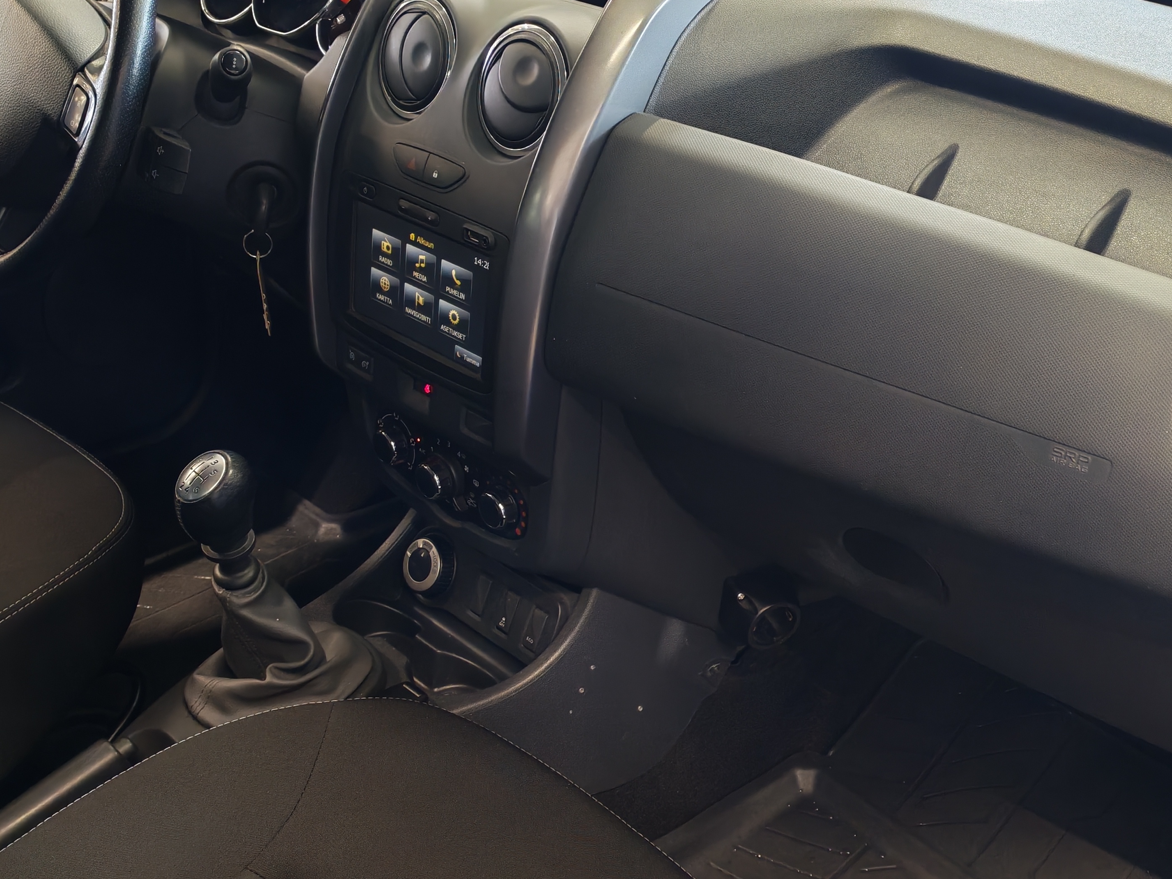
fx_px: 1591
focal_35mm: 47
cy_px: 453
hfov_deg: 40.4
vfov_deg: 30.9
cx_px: 524
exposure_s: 1/50
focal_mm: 6.12
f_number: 1.9
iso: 800
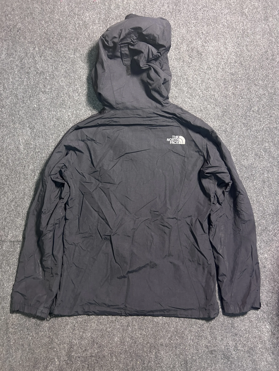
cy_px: 186
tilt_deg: -64.0
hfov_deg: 53.1
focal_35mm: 26
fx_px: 279
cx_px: 140
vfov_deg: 67.3
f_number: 1.5
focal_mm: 5.7
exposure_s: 1/33
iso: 400
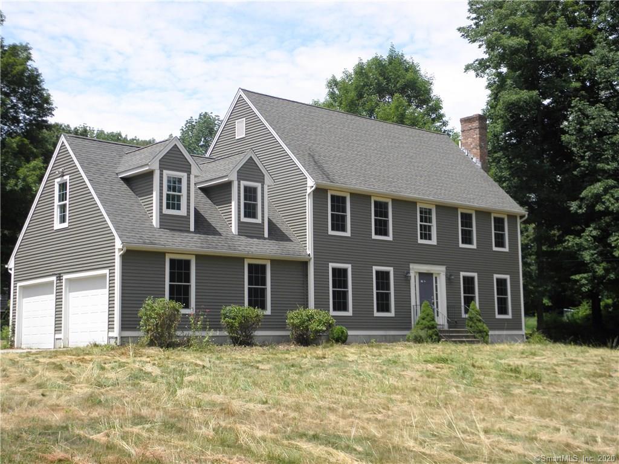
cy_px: 232
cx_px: 310
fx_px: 840
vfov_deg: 30.9
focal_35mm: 47
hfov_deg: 40.4
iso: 125
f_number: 7.8
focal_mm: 8.6
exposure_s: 1/160
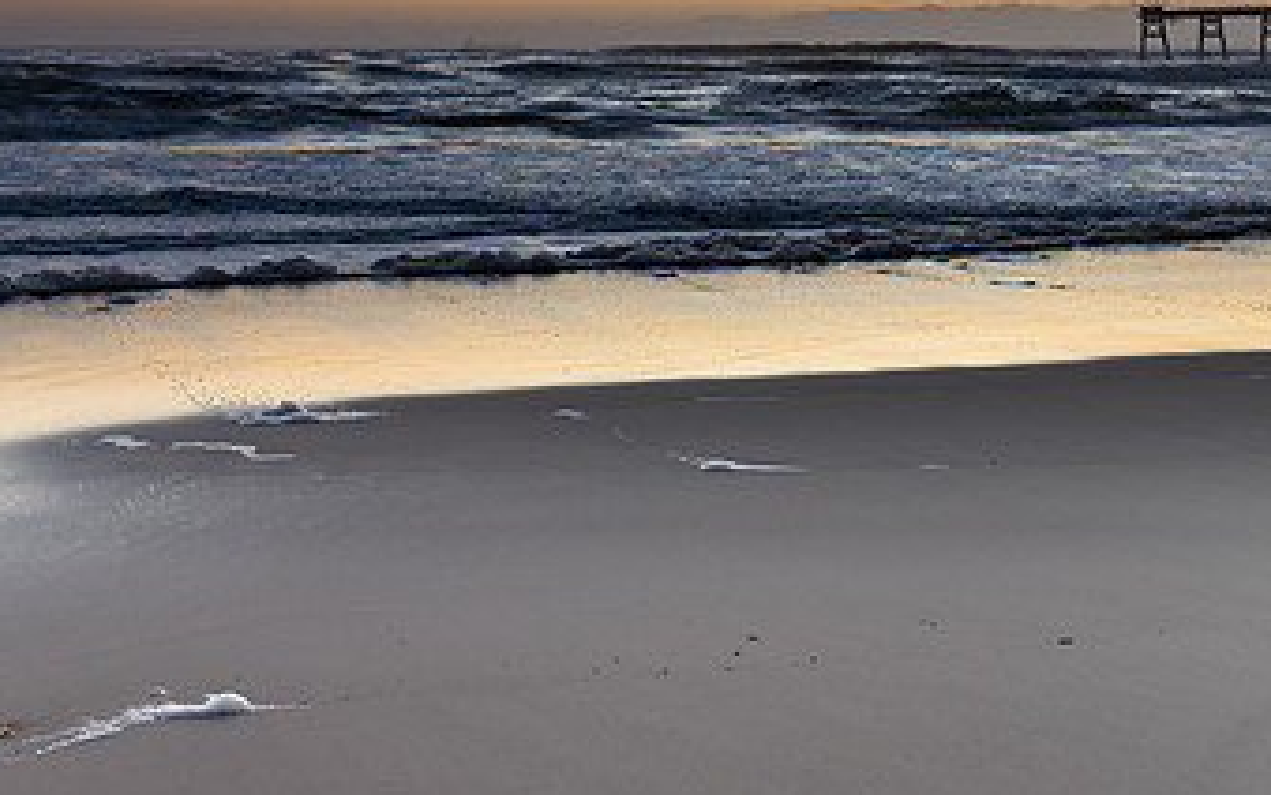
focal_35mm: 57
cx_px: 656
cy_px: 294
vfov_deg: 22.7
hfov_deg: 35.7
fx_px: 1975
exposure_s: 1/50
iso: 400
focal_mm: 32
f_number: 4.5
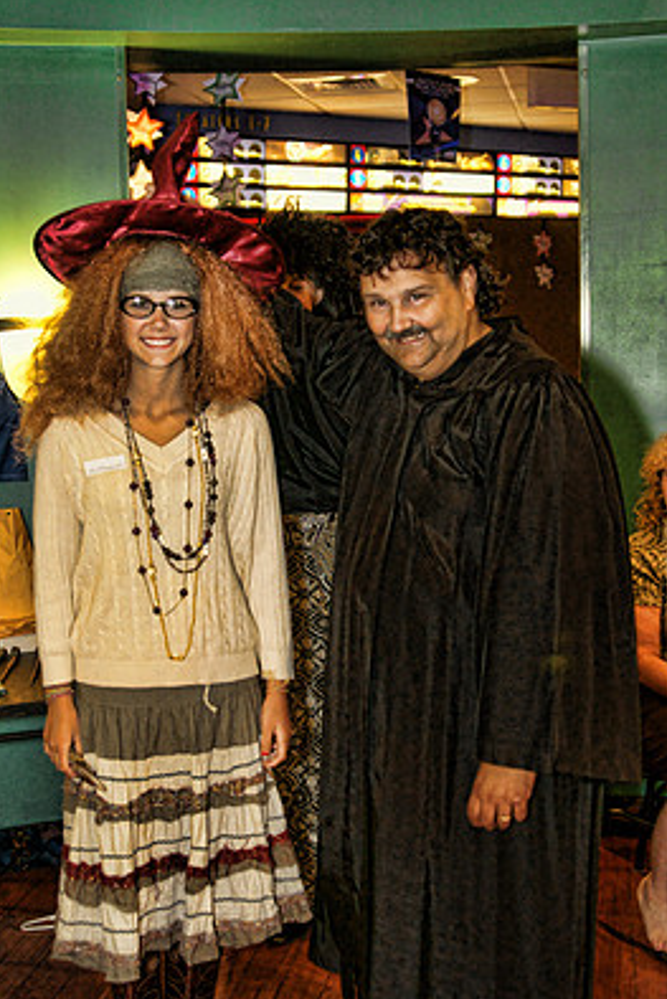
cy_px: 497
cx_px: 289
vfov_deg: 41.1
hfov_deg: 28.1
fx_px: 1333
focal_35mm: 48
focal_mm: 28
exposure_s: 1/60
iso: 800
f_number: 2.8
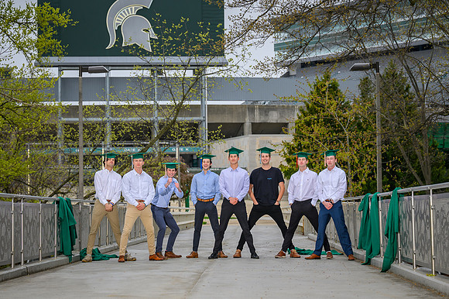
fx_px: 1273
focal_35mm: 102
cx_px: 227
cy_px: 132
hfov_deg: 20.0
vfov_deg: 13.4
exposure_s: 1/200
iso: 100
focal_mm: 82
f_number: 4
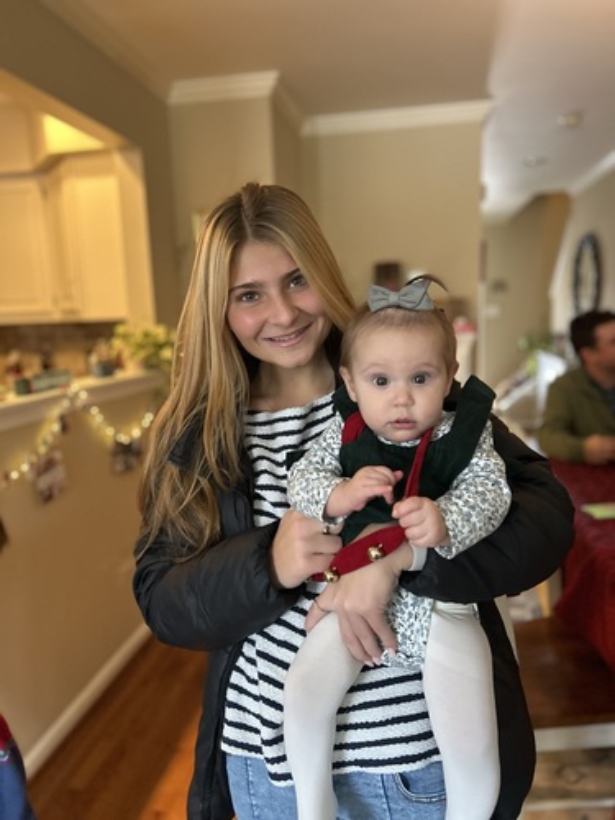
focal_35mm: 26
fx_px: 616
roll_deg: +2.7
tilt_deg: -9.2
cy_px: 410
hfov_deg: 53.1
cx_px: 308
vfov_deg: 67.3
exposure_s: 1/60
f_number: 1.5
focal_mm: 5.7
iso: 500
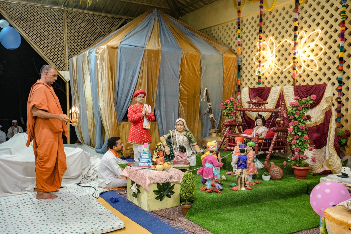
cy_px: 120
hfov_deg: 53.1
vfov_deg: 36.9
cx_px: 178
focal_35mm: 36
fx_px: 351
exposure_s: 1/125
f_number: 6.3
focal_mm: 35
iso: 1600
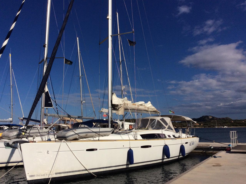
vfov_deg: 44.1
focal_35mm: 32
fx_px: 227
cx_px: 123
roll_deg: +0.6
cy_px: 92
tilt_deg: +9.3
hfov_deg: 56.9
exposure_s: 1/5747
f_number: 2.4
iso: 32
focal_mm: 3.3
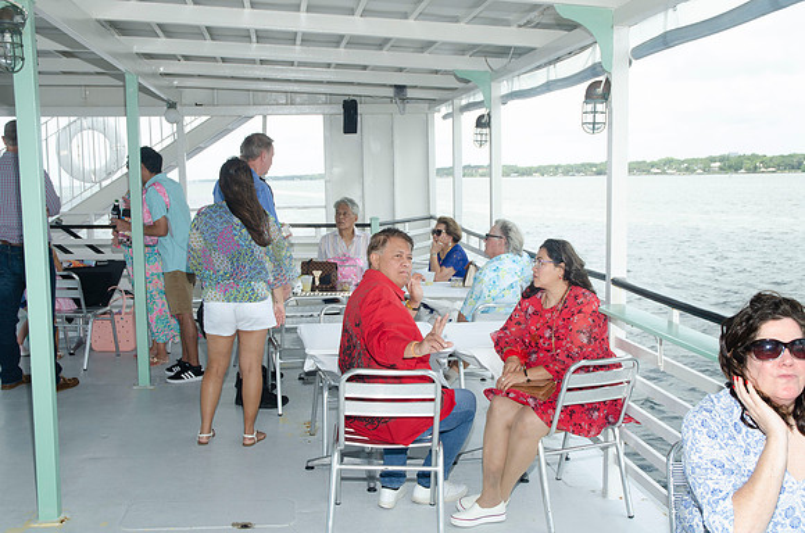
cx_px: 402
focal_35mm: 40
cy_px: 266
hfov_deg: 48.0
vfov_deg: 32.9
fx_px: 904
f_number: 6.3
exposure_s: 1/250
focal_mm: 27
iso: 200
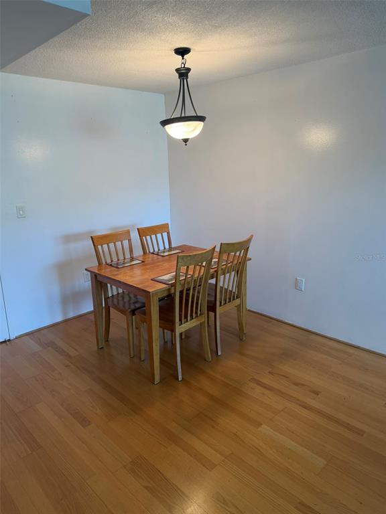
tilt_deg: -14.4
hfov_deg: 56.8
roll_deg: +1.0
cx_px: 193
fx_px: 357
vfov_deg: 71.6
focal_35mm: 24
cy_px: 257
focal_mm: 6.76
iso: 125
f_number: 1.78
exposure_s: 1/60
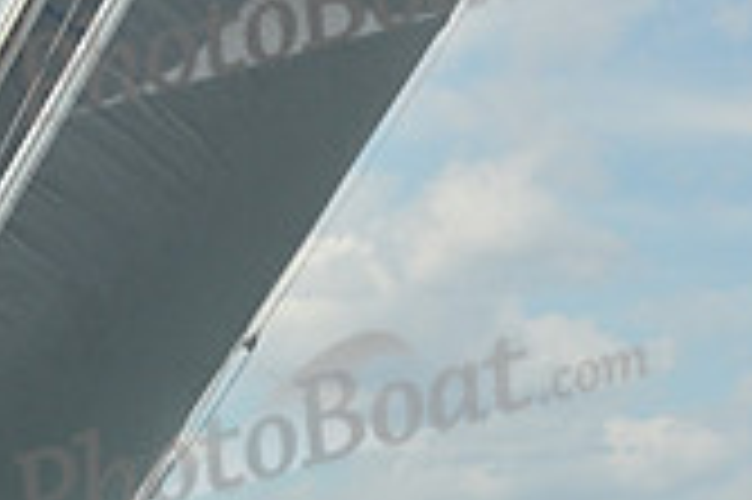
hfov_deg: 6.4
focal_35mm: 320
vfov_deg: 4.3
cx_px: -216
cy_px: 723
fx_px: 6678
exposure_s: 1/1250
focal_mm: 92
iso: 320
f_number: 10
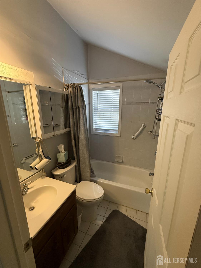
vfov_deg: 102.1
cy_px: 134
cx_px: 100
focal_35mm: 14
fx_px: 108
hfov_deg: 85.7
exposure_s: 1/60
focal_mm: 2.22
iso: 400
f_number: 2.2
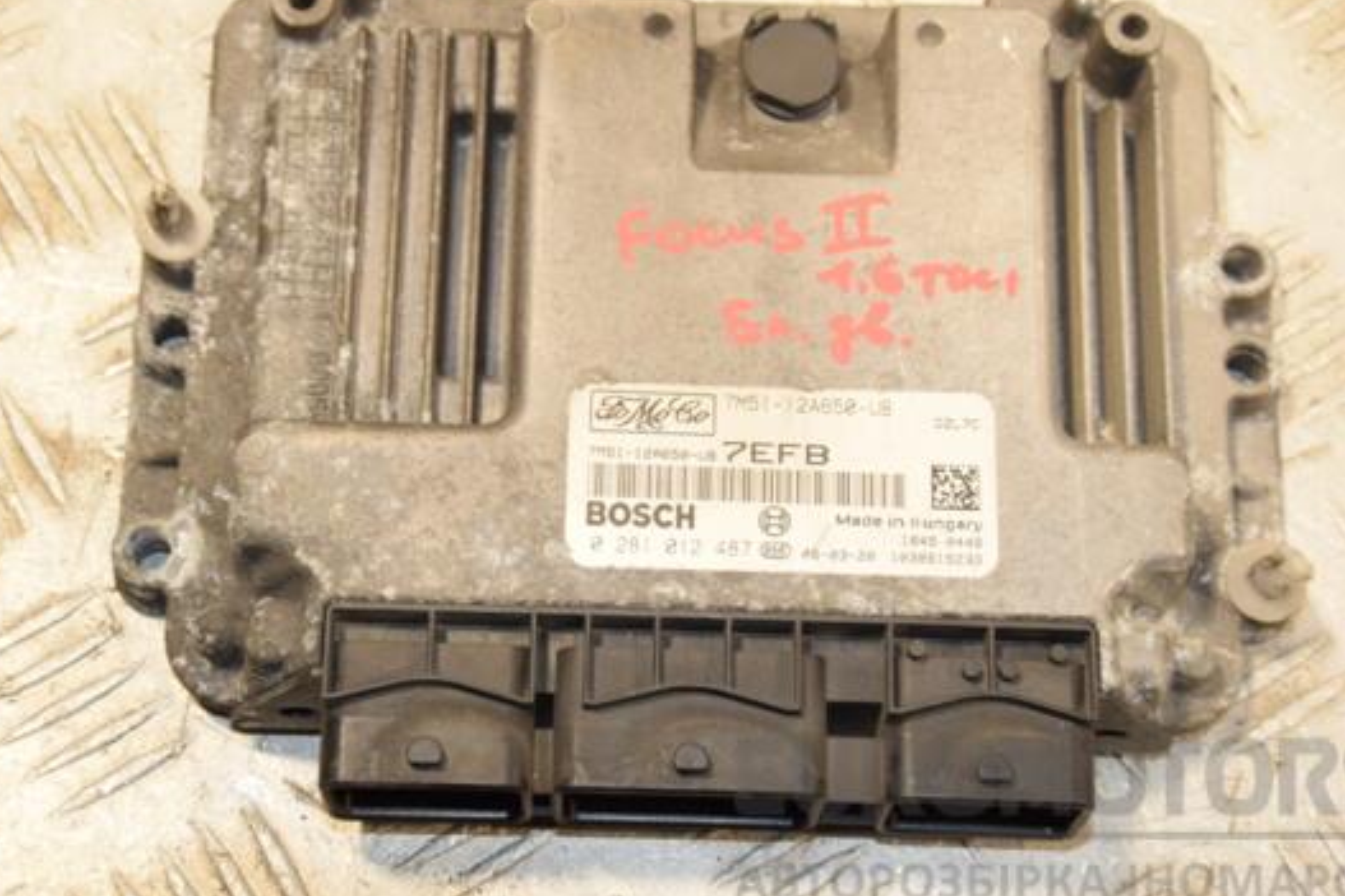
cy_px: 437
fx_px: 3062
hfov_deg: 24.8
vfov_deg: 16.6
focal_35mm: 82
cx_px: 687
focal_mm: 48
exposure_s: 1/200
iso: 800
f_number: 6.3
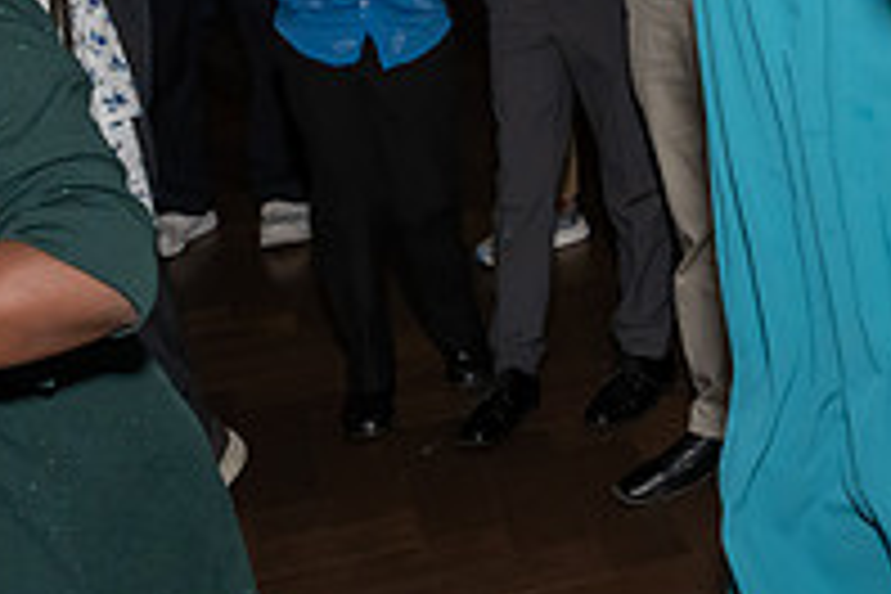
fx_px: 2178
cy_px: -196
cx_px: 918
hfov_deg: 22.1
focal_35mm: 88
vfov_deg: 14.8
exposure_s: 1/250
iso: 1000
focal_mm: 20
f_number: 7.1
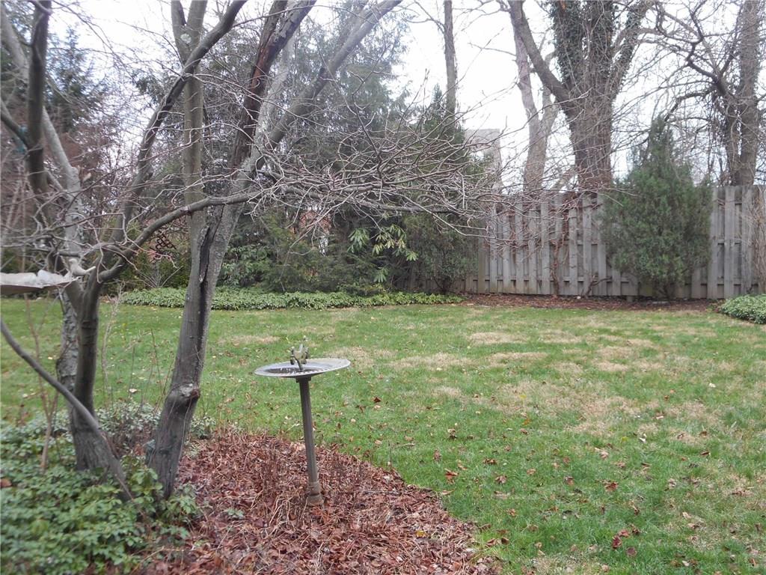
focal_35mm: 39
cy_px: 288
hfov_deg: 47.9
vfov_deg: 36.8
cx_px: 383
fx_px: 863
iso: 100
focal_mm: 6.9
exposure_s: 1/30
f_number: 4.5
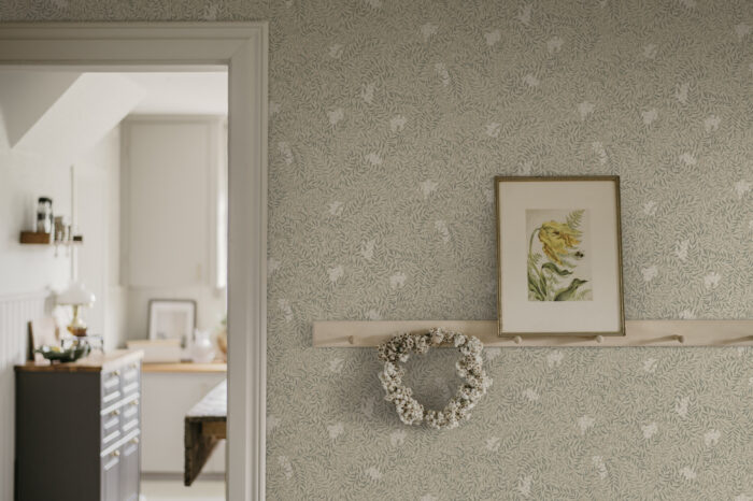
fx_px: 1045
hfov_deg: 39.6
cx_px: 376
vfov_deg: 27.0
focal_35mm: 50
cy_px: 250
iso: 400
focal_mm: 50
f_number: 2.2
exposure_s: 1/100
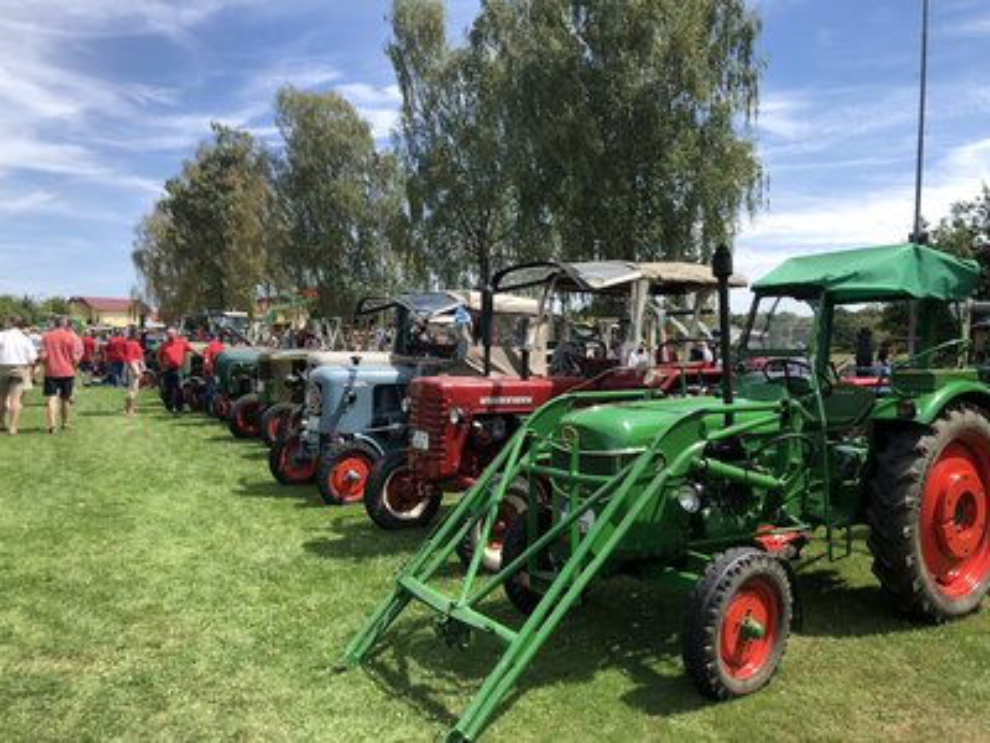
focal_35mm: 28
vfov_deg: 49.7
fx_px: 801
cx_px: 495
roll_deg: -0.7
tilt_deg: -2.4
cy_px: 372
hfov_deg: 63.4
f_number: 1.8
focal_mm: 3.99
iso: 20
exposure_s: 1/1263
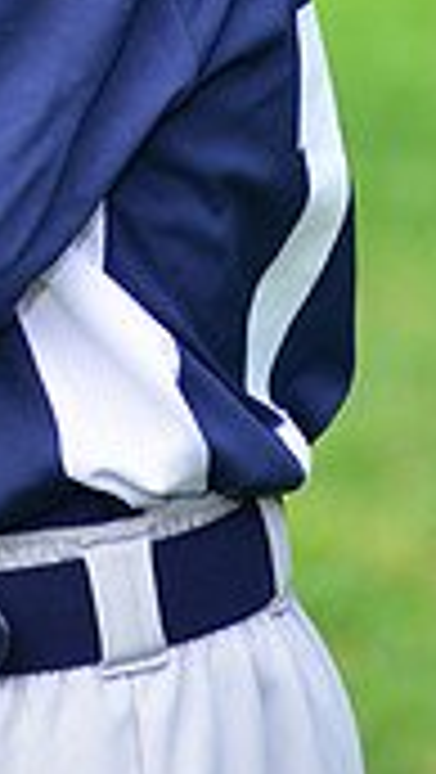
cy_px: -454
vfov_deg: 3.3
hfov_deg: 1.9
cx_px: -88
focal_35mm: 653
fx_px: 13395
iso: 320
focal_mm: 185
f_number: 5.6
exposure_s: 1/200
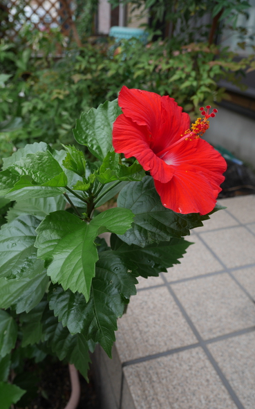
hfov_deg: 44.5
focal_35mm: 28
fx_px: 312
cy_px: 203
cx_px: 121
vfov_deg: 66.5
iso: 200
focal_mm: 13
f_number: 4.5
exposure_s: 1/200
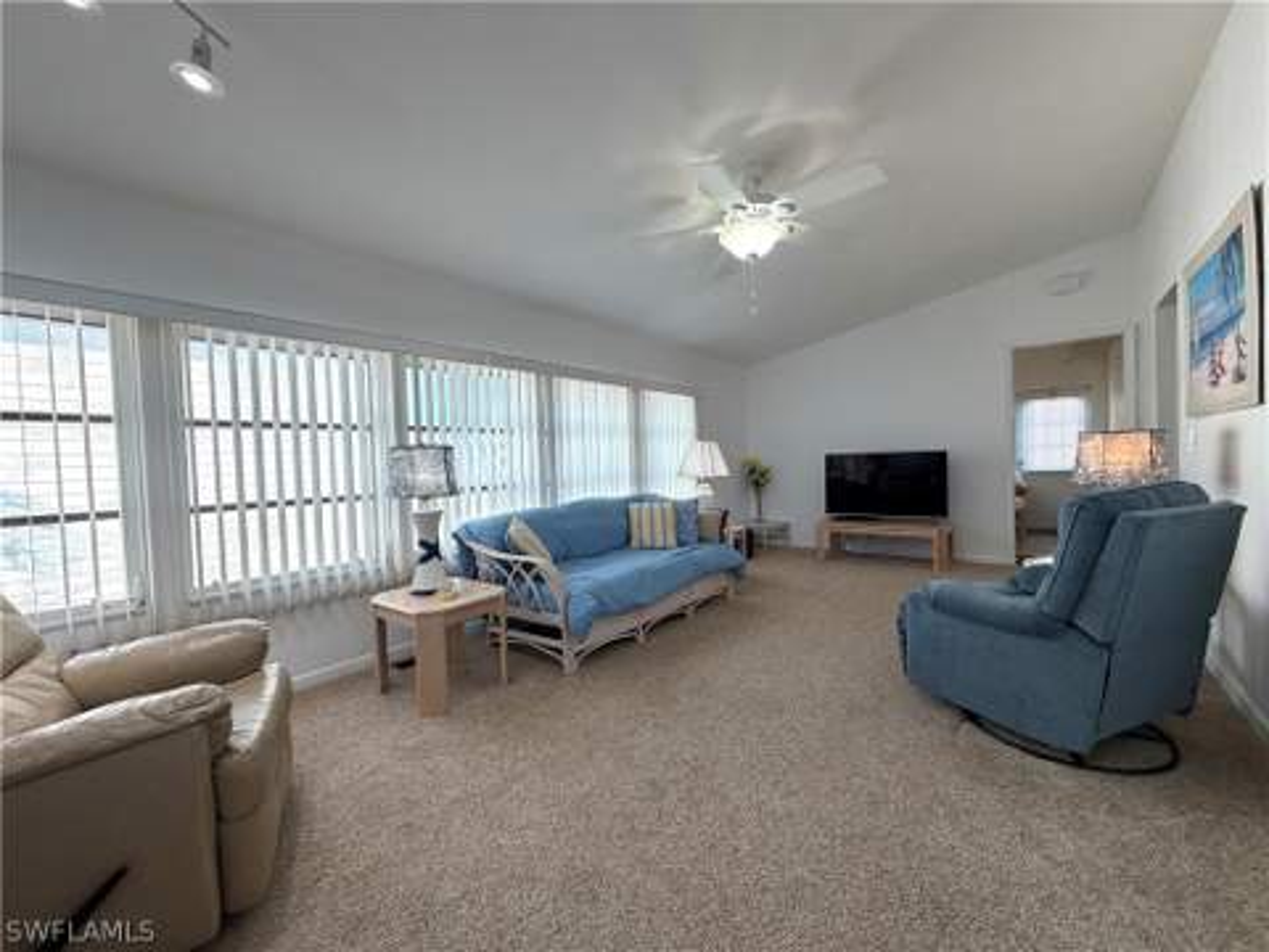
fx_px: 513
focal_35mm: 14
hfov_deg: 102.1
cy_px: 476
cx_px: 634
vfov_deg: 85.7
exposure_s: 1/125
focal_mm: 2.22
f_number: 2.2
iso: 50
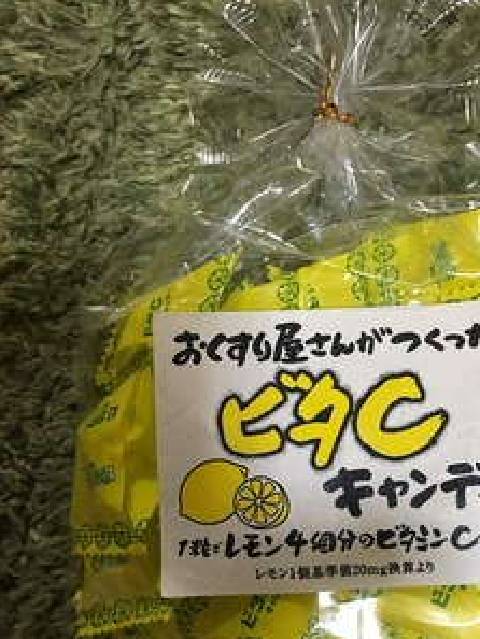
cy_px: 422
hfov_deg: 36.5
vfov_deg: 47.1
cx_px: 321
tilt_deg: -82.9
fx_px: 721
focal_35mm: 39
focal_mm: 4.15
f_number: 2.2
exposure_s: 1/30
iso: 125
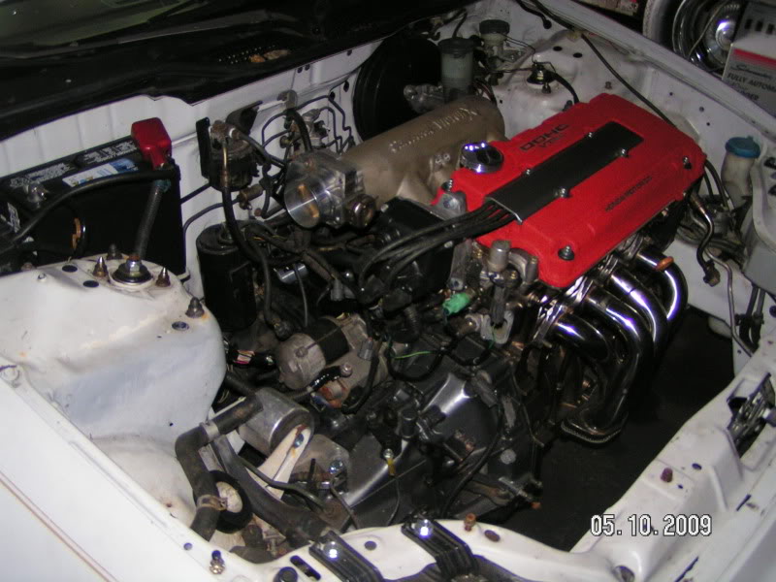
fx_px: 852
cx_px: 388
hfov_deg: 49.0
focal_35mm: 38
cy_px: 291
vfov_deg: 37.7
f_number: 2.8
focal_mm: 5.8
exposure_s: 1/40
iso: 200
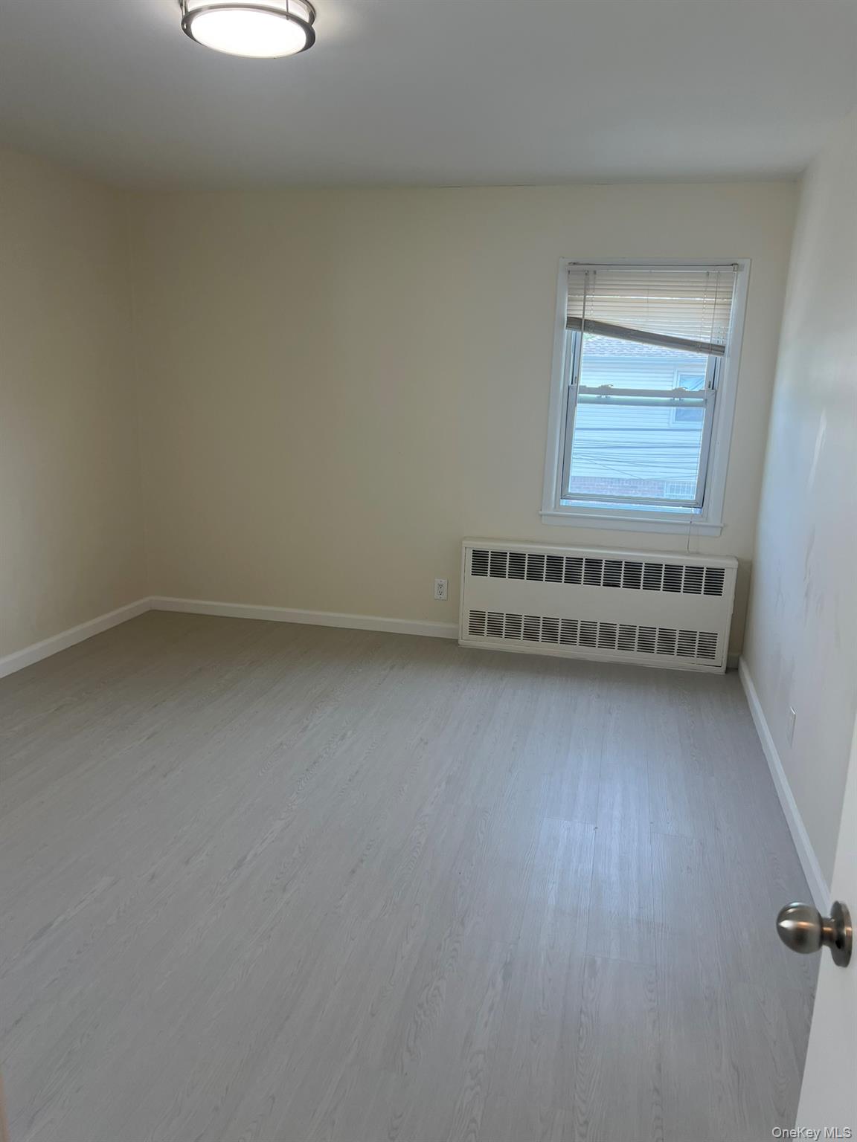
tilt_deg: -11.4
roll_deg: -1.3
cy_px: 571
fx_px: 858
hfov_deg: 53.1
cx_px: 428
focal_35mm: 26
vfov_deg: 67.3
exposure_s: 1/180
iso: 40
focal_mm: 5.7
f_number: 1.5
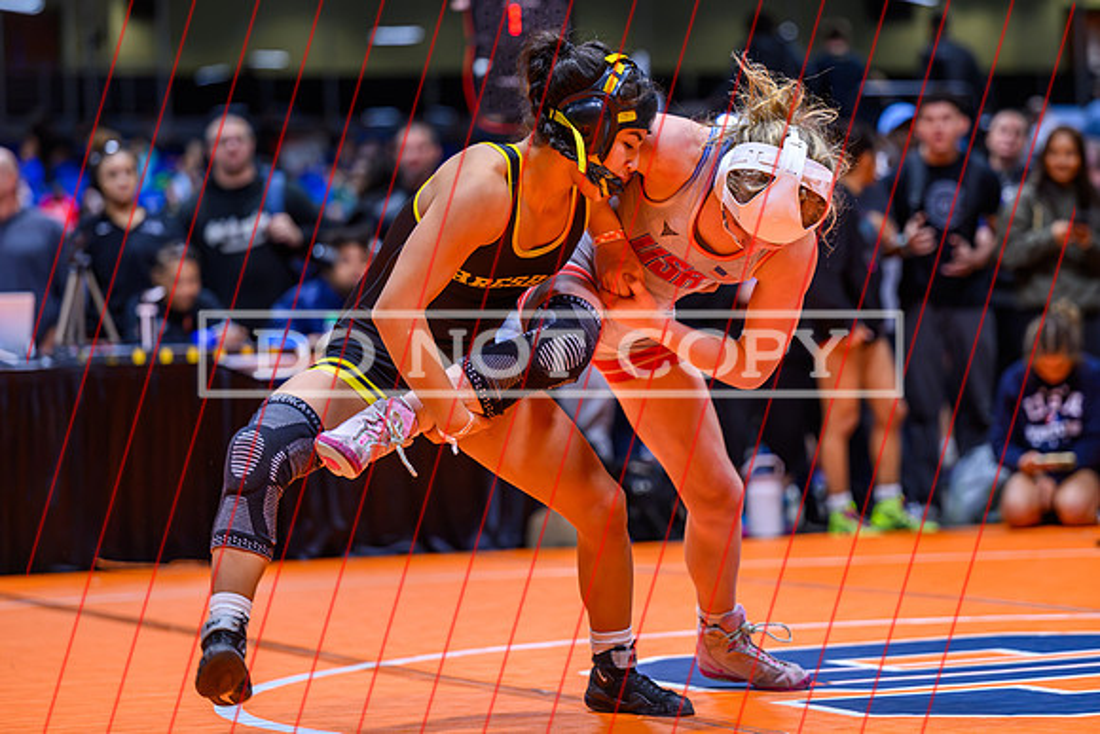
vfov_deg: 11.6
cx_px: 637
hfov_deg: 17.2
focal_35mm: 119
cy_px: 347
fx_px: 3627
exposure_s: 1/800
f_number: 2.8
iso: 2500
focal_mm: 101
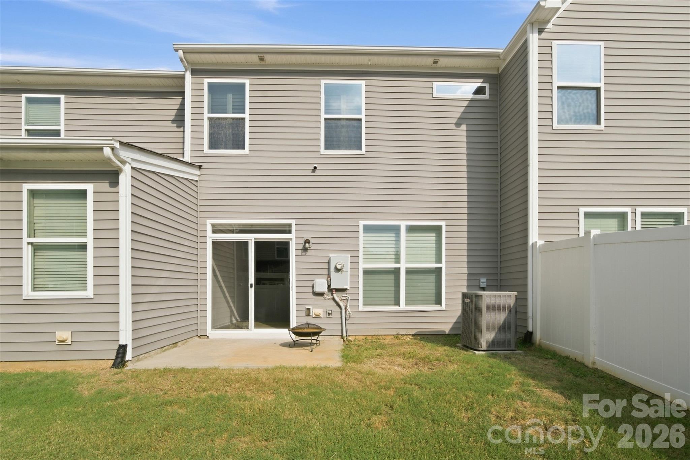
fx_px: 268
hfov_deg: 104.3
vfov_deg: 81.2
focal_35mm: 14
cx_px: 345
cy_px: 230
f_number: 10
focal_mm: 14
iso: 100
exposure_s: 1/200
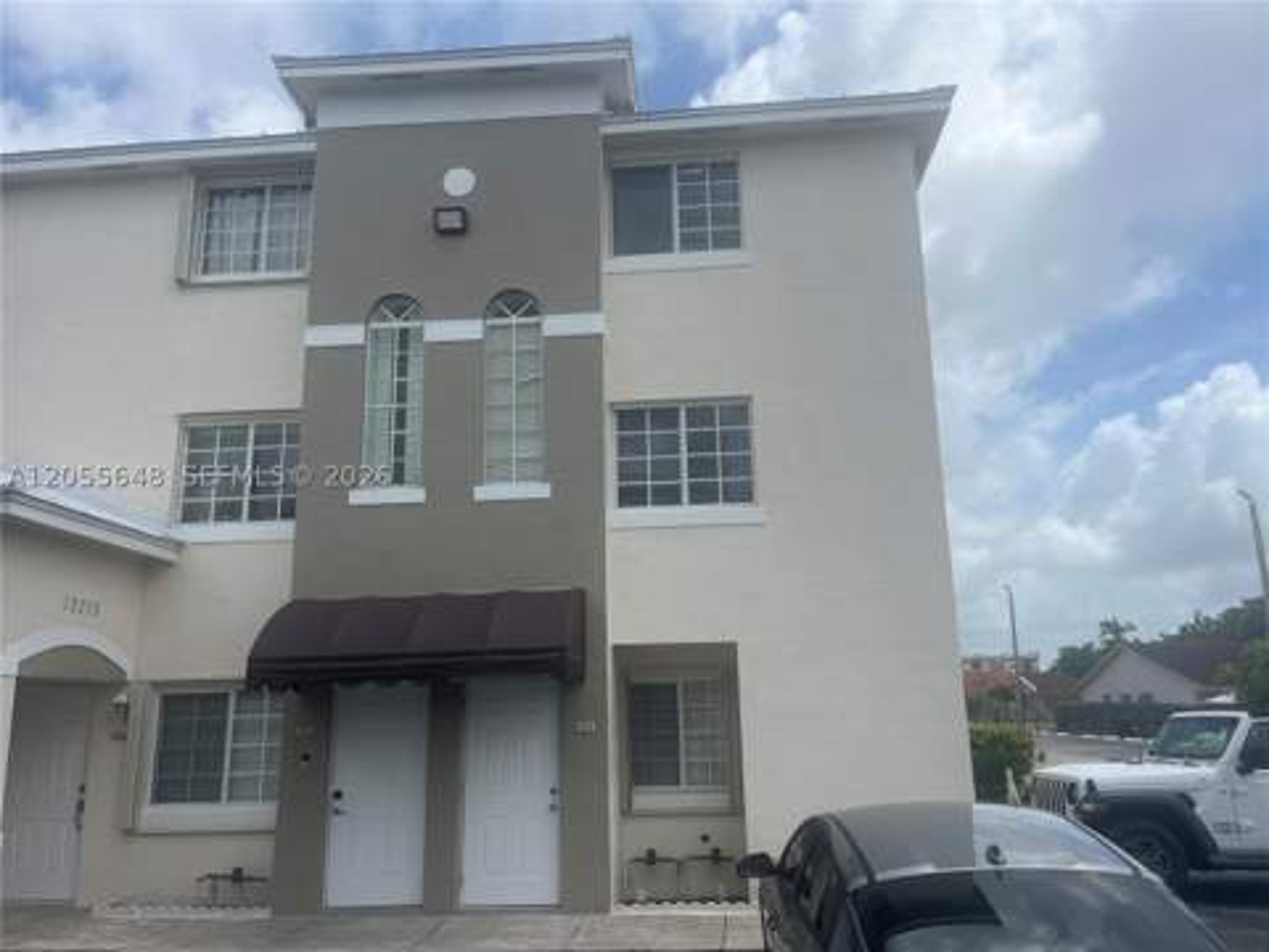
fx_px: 953
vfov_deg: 53.1
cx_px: 634
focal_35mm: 26
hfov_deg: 67.3
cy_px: 476
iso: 50
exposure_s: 1/5319
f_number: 1.6
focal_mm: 5.1
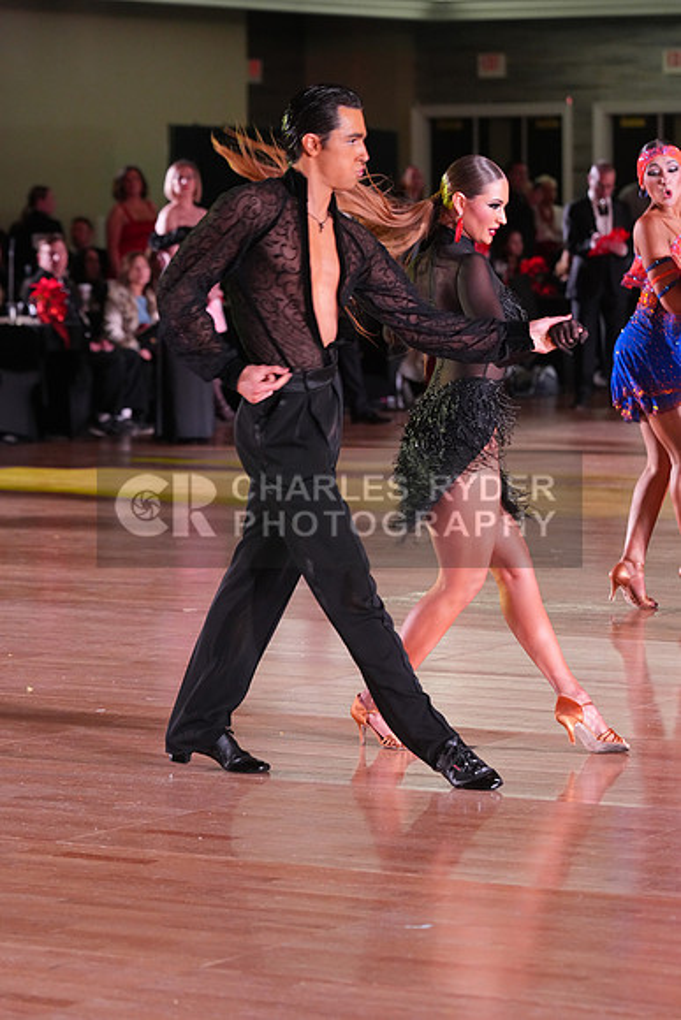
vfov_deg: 14.7
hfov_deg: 9.8
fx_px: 3970
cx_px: 340
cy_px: 510
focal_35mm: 140
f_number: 5
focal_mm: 140
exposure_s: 1/200
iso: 4000
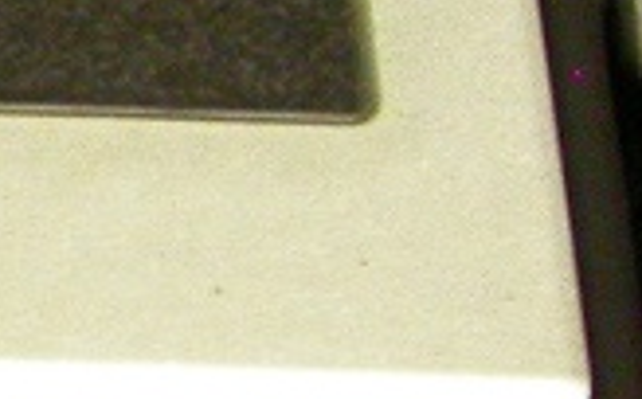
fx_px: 3442
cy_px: 66
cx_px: -818
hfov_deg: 9.6
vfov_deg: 6.6
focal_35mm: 197
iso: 480
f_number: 2.6
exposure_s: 1.11
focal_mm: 7.85
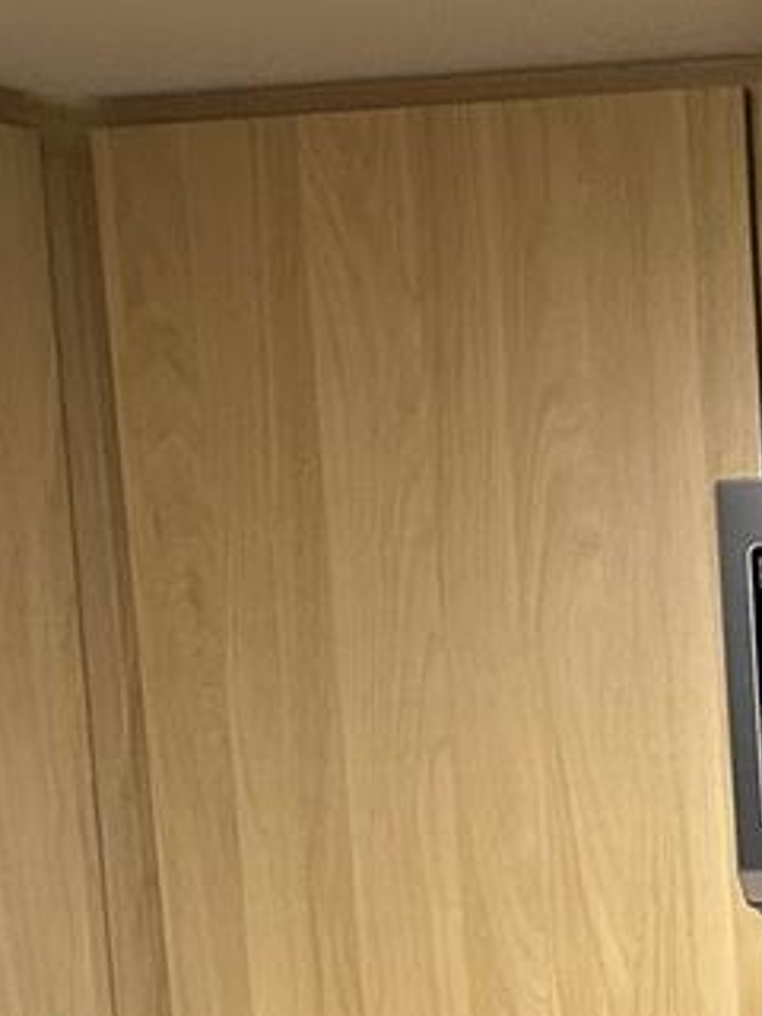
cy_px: 1546
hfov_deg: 14.8
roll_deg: +2.2
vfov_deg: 19.0
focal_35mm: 90
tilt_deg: -8.5
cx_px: 1270
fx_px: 2642
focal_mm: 6.86
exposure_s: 1/60
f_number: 1.78
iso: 320
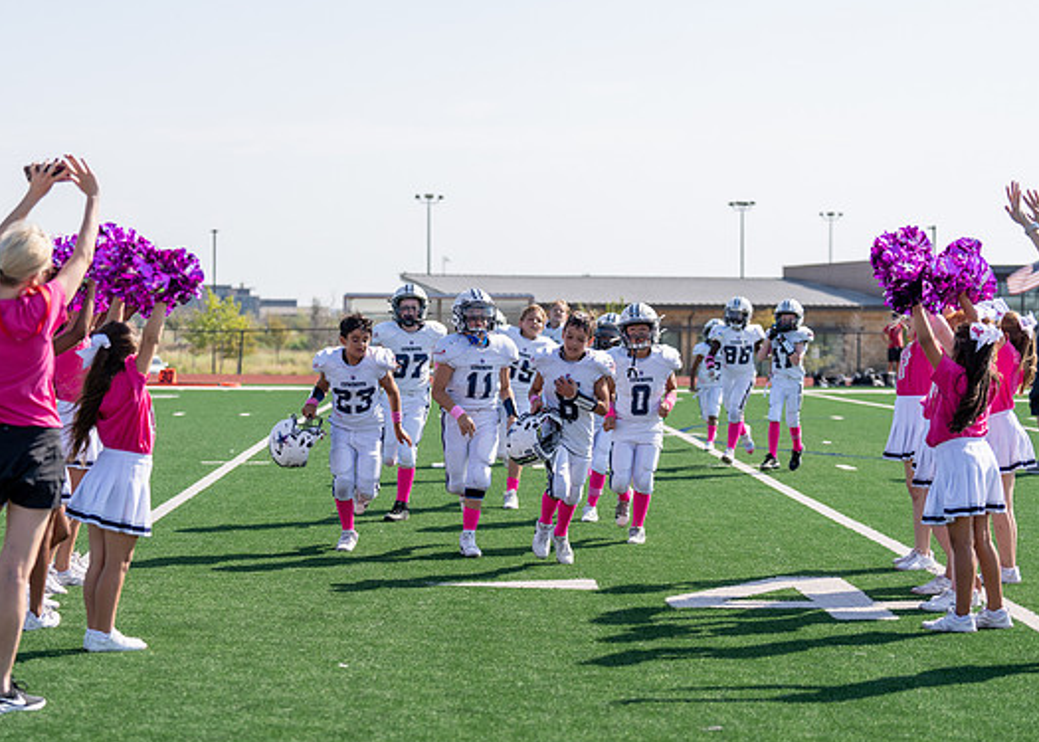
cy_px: 402
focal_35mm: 82
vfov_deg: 17.4
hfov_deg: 24.2
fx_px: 2420
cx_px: 491
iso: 100
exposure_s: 1/2000
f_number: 2.8
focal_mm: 70
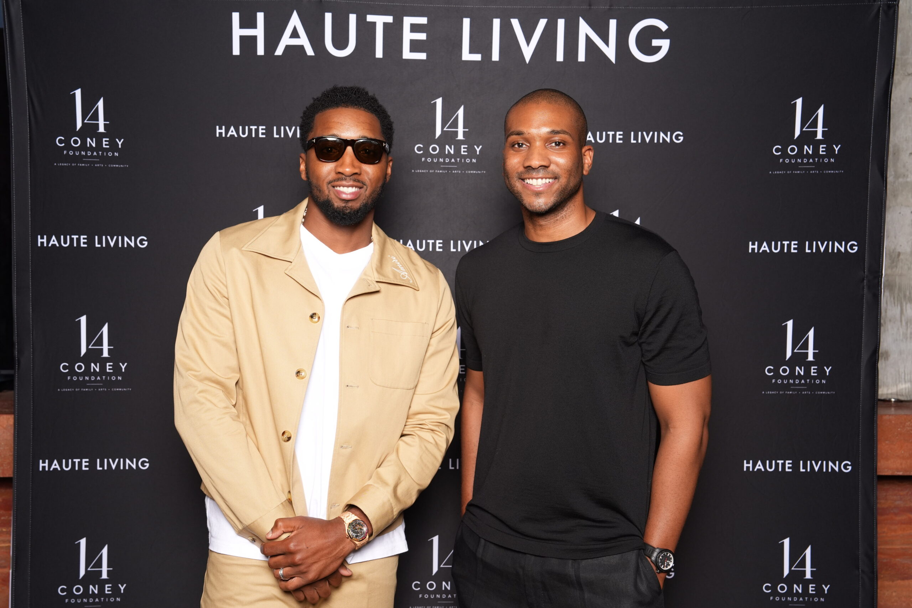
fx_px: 988
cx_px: 456
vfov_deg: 34.2
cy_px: 304
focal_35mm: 39
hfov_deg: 49.6
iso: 1000
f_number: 5.6
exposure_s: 1/200
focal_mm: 39
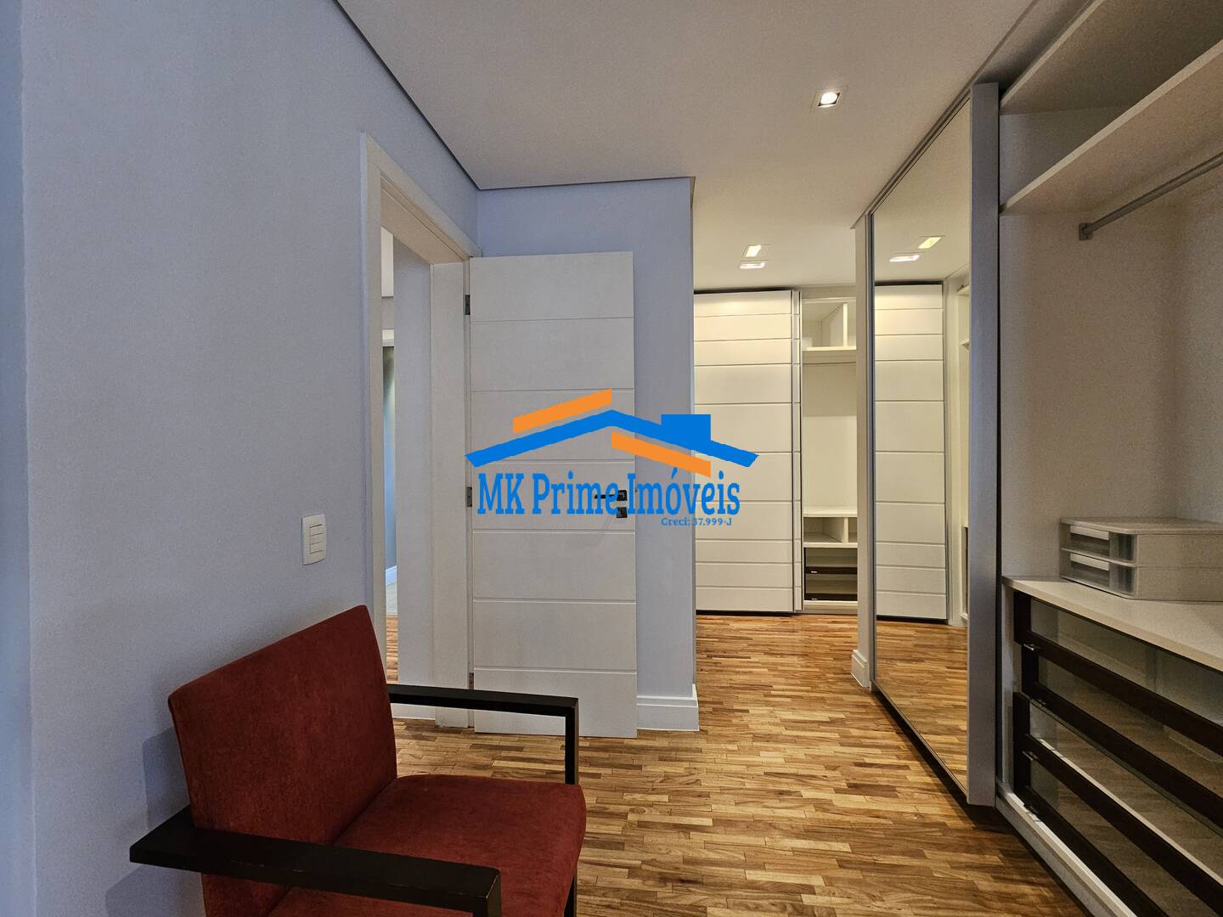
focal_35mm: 13
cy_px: 458
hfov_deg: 106.2
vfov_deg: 89.9
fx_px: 459
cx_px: 612
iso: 320
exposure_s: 1/60
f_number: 2.2
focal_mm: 2.2
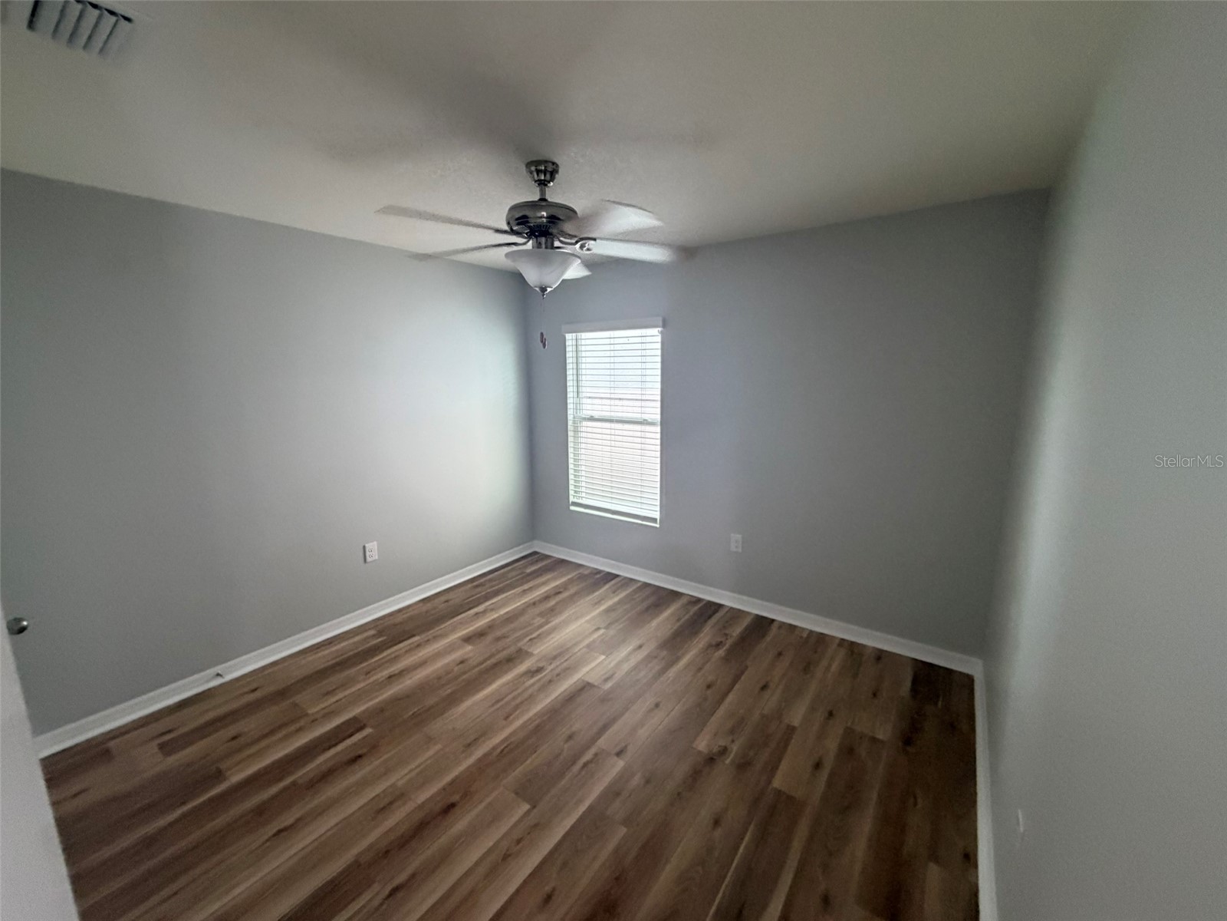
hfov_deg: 102.1
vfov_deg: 85.7
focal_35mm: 14
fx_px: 496
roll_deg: +0.6
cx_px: 614
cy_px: 460
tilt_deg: -7.1
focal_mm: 2.22
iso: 400
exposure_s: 1/60
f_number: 2.2
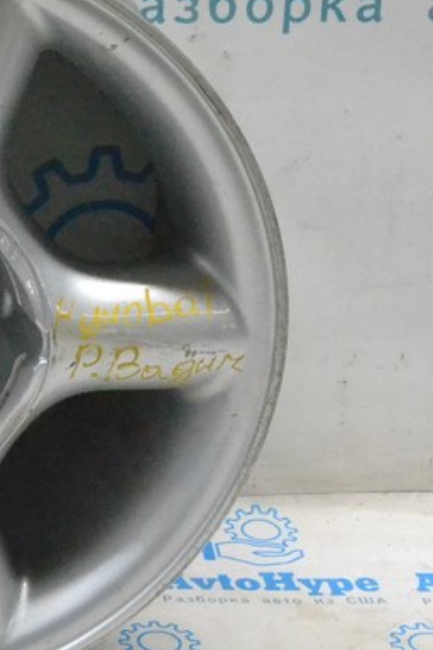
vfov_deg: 19.6
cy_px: 309
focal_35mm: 104
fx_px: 1876
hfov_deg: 12.6
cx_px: -174
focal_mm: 26
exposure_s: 1/100
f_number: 13
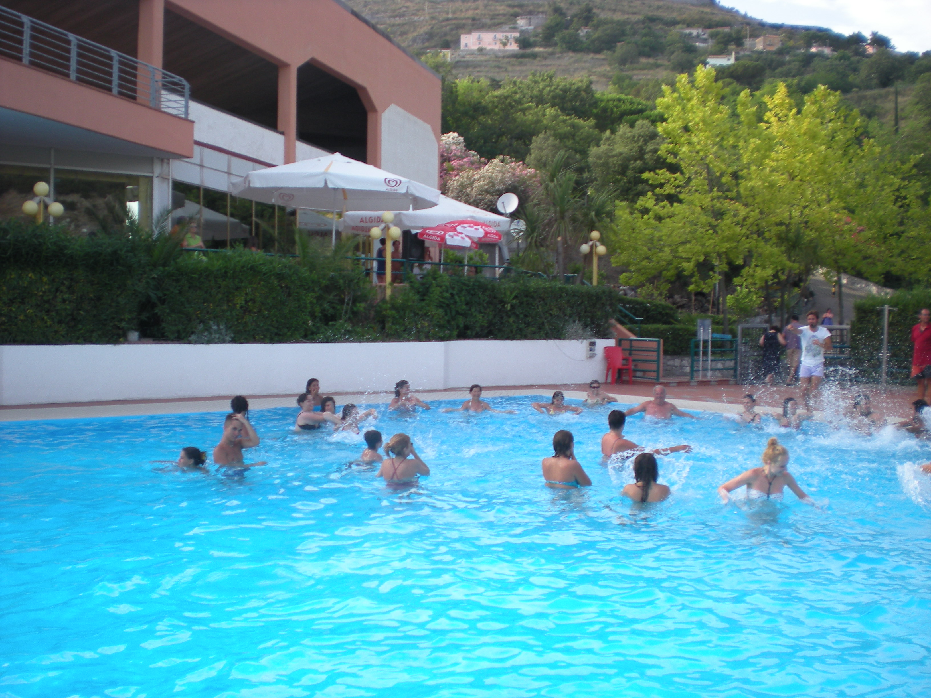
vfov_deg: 37.7
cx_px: 466
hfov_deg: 49.0
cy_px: 349
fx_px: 1022
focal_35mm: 38
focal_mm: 6.3
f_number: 3.1
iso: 64
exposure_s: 1/250
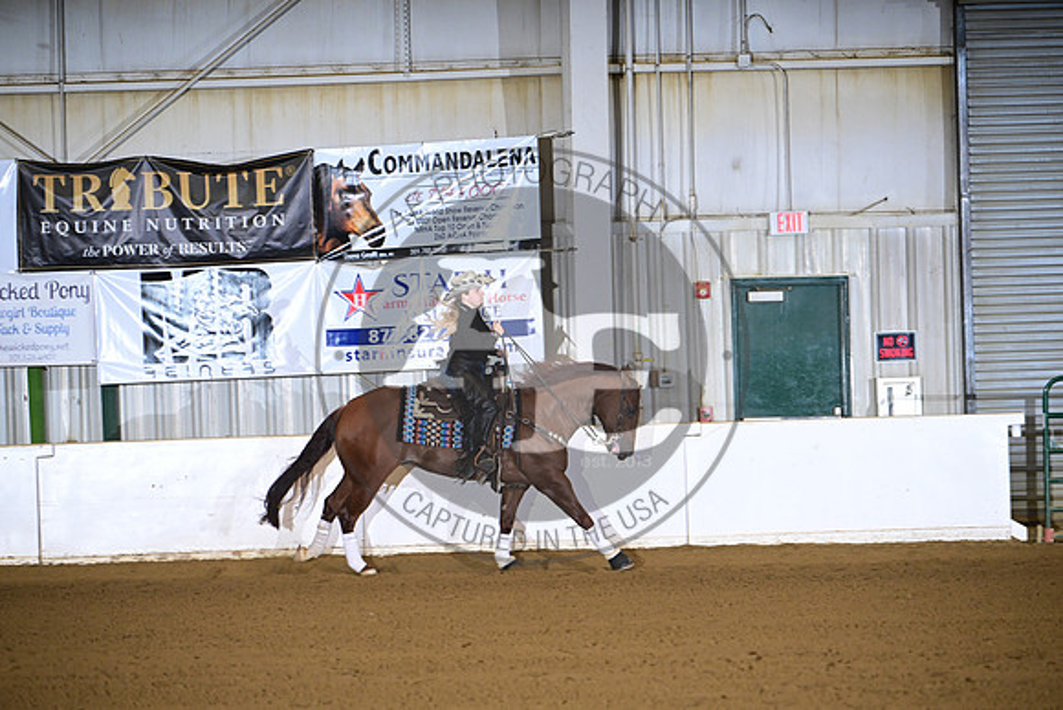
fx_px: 5907
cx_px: 532
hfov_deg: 10.3
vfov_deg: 6.9
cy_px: 355
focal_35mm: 200
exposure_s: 1/200
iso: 2500
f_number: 4
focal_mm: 200
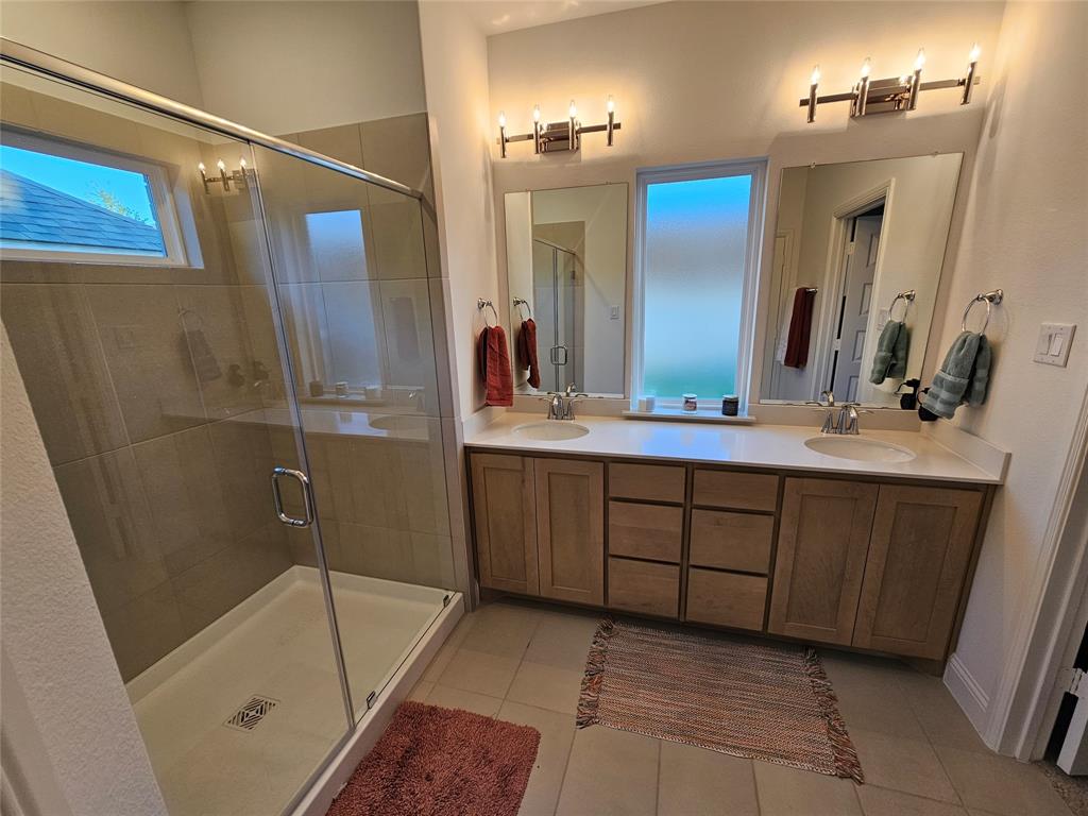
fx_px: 409
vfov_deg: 89.9
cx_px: 544
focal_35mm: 13
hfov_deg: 106.2
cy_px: 408
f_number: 2.2
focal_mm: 2.2
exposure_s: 1/60
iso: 64
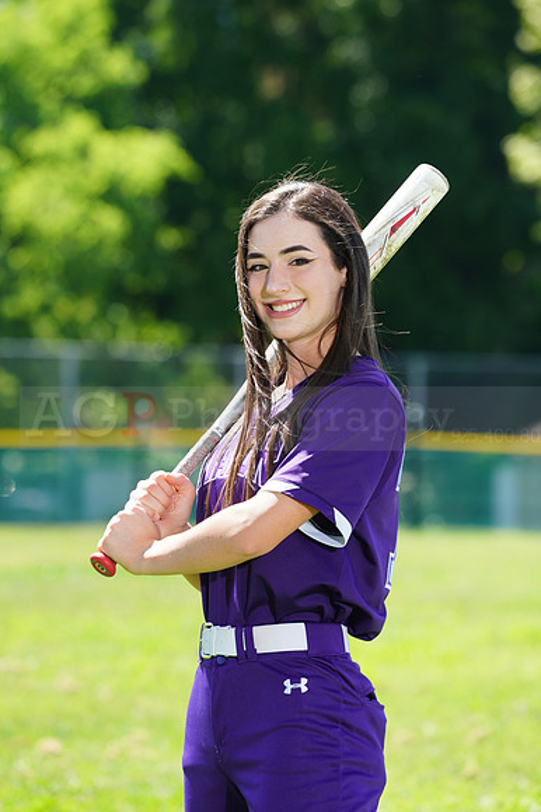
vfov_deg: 7.0
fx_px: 6635
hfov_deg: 4.7
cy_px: 406
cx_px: 270
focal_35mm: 294
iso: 200
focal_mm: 294
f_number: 9
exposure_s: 1/160
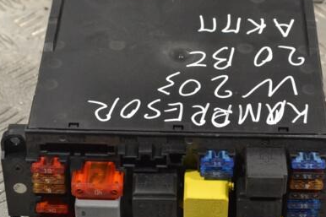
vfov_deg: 12.2
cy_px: 128
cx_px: 162
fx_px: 1014
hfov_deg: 18.3
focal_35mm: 112
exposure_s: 1/250
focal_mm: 48
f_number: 8
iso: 3200
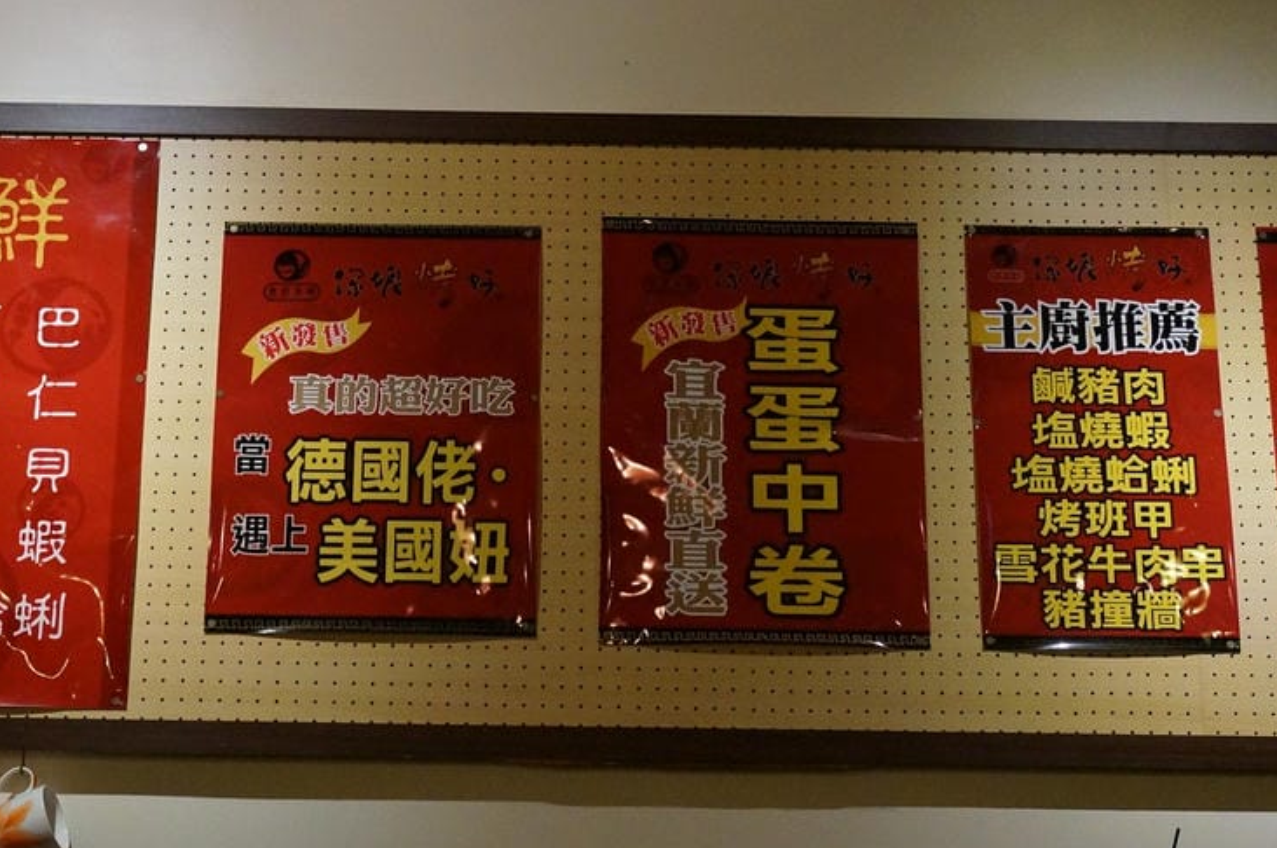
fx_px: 2090
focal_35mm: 59
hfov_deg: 33.9
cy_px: 273
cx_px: 527
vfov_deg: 22.8
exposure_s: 1/160
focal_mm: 24
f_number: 4.5
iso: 3200
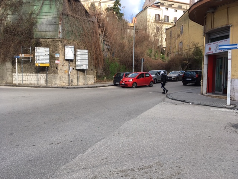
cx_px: 119
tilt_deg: -4.0
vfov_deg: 48.2
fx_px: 199
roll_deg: -1.5
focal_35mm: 29
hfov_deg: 61.7
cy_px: 90
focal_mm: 4.15
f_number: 2.2
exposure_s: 1/452
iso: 25
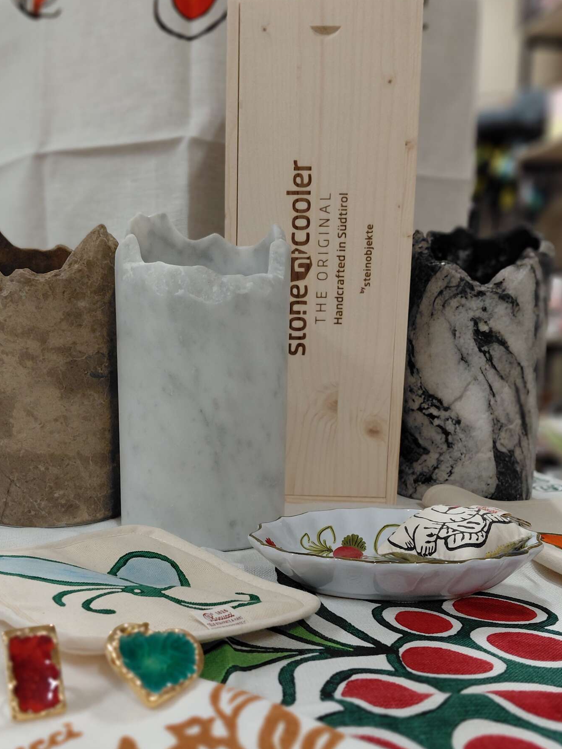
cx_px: 228
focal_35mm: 36
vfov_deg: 50.6
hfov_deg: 39.5
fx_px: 779
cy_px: 487
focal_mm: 4.69
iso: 125
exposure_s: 1/60
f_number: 1.8
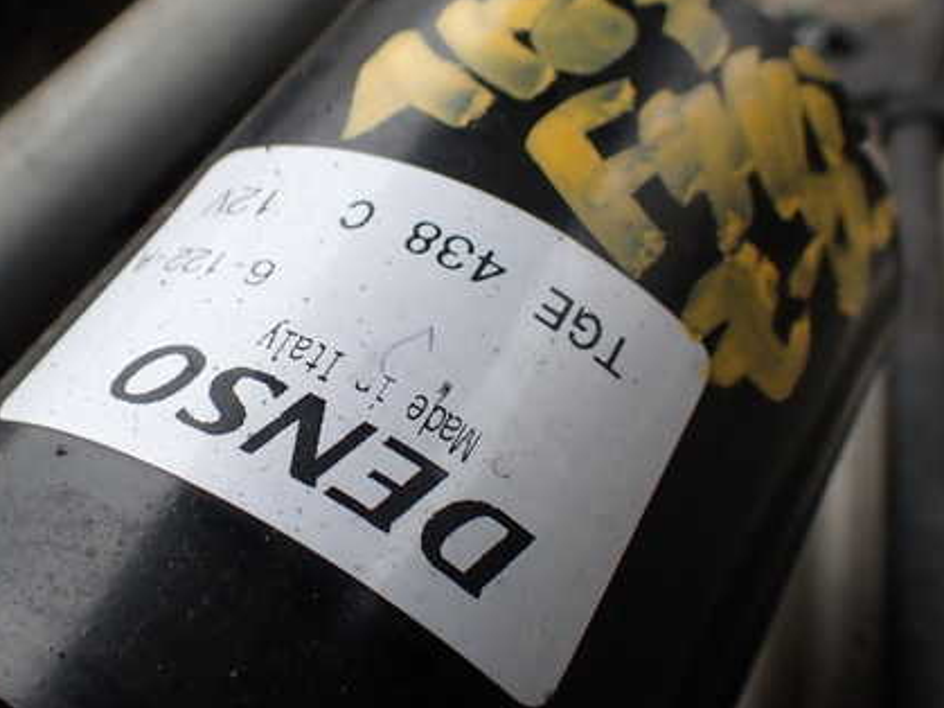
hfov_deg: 43.6
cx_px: 365
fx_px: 1172
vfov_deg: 33.6
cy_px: 318
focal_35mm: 43
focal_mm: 5.4
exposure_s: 1/640
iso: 100
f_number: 3.2
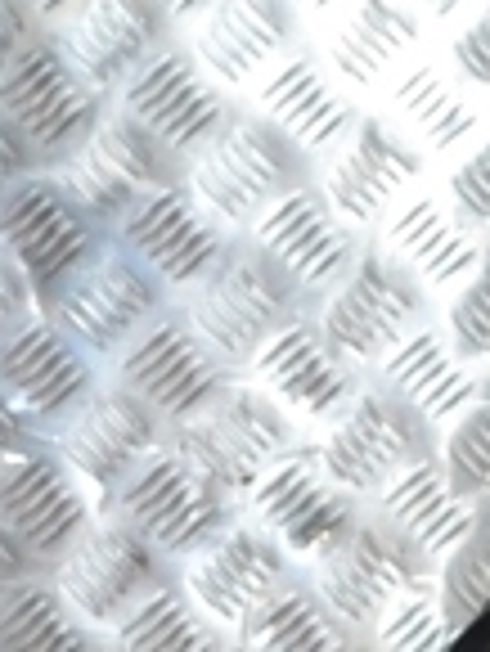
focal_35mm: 267
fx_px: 5032
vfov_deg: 7.3
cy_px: 845
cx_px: 719
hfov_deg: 5.5
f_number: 5.3
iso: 3200
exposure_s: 1/50
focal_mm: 42
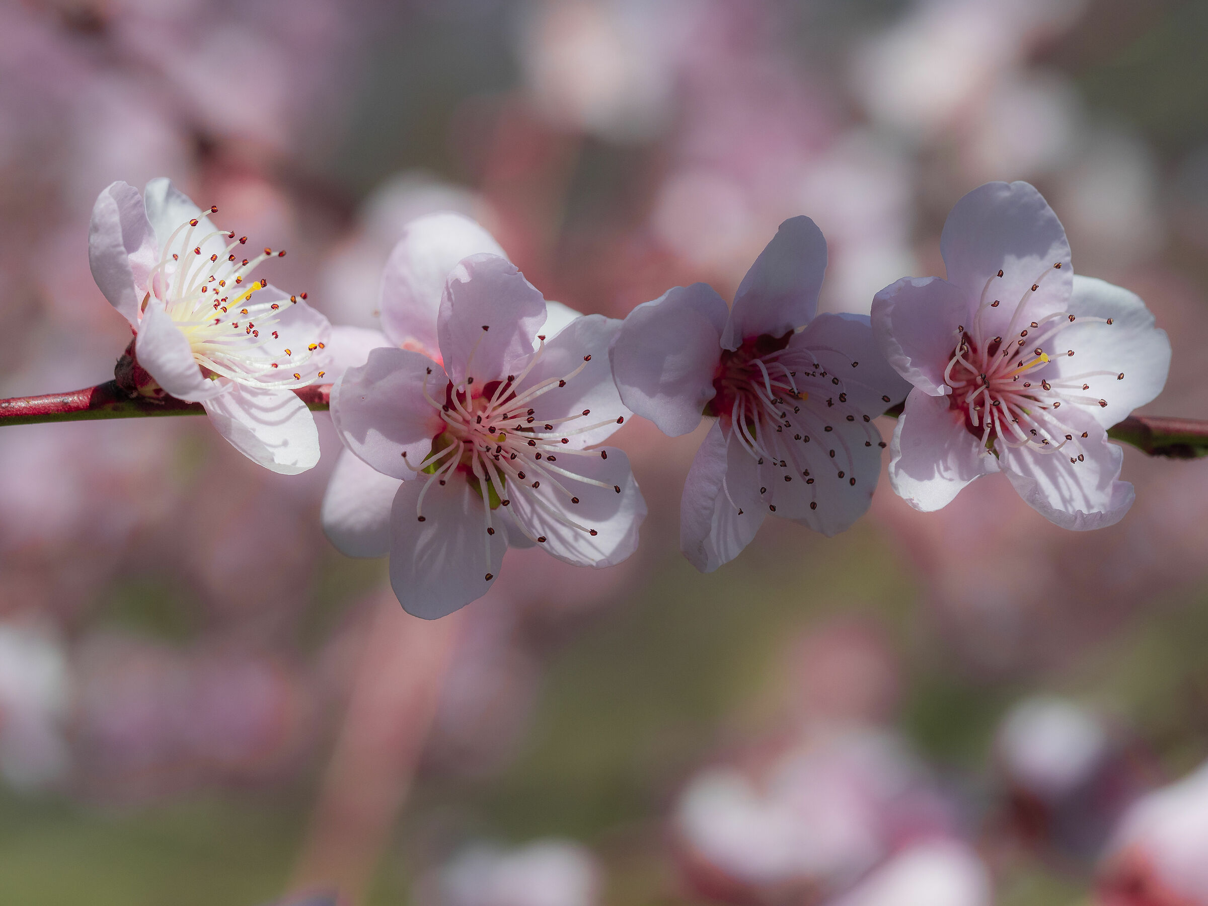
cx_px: 604
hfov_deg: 16.4
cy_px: 453
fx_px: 4188
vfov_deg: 12.3
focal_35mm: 120
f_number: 4
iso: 250
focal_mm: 60
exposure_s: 1/2500
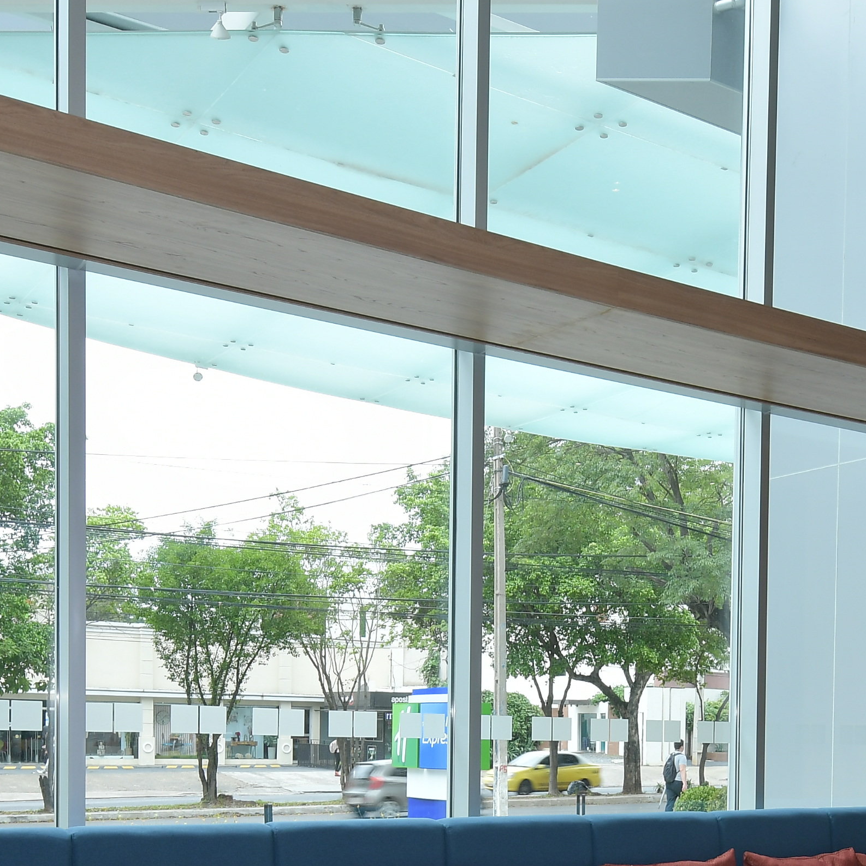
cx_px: 550
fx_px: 1330
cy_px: 734
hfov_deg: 35.8
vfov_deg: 34.6
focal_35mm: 47
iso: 160
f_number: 9
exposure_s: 1/50
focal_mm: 14
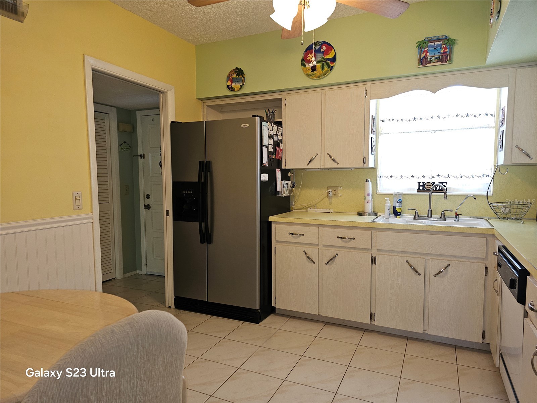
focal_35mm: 23
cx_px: 268
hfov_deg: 73.9
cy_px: 202
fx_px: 357
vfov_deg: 58.9
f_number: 1.7
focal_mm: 6.3
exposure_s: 1/60
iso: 100
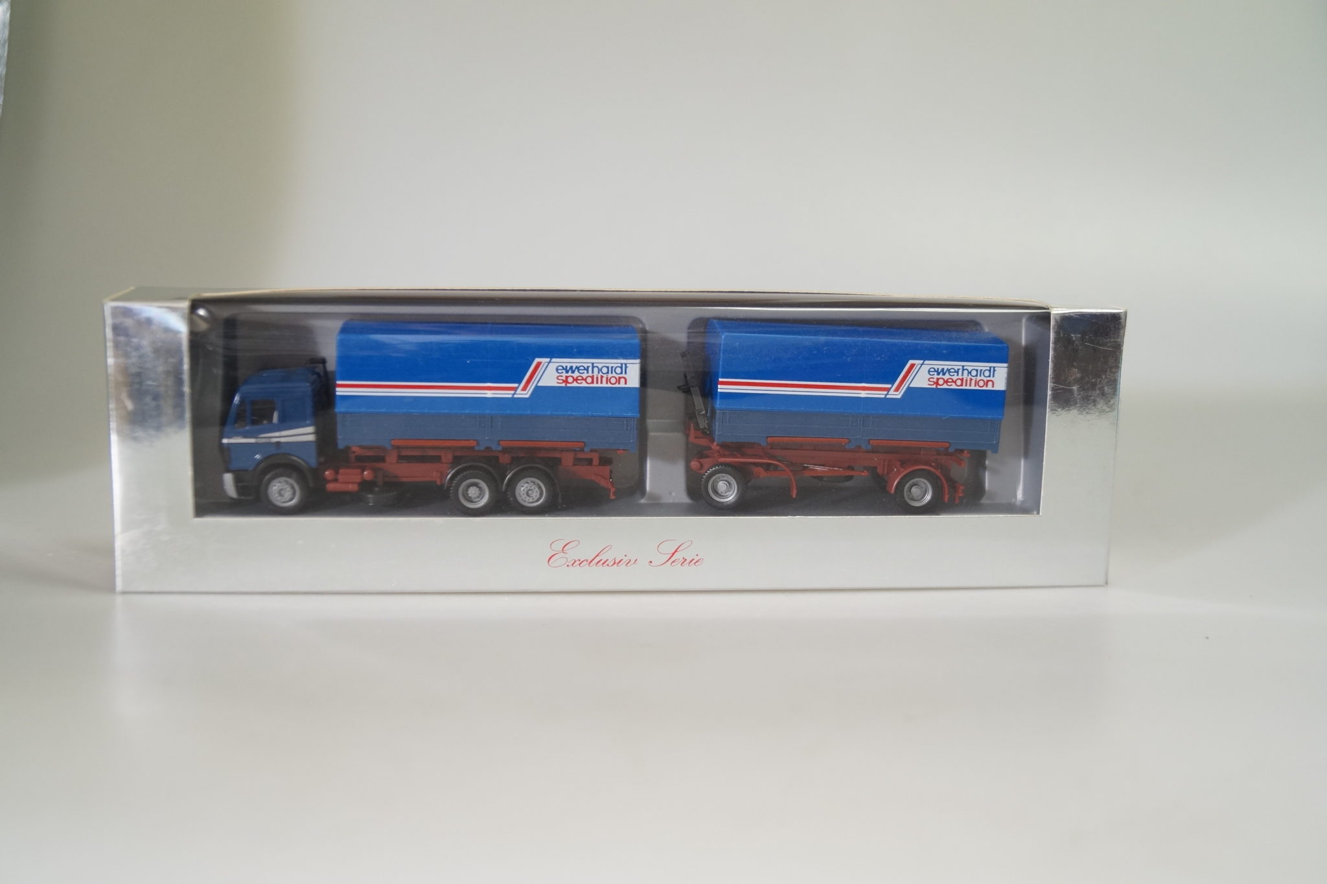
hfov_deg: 46.4
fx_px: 1548
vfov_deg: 31.9
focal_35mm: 42
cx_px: 664
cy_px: 442
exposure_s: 1/160
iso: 500
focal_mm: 28
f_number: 4.5
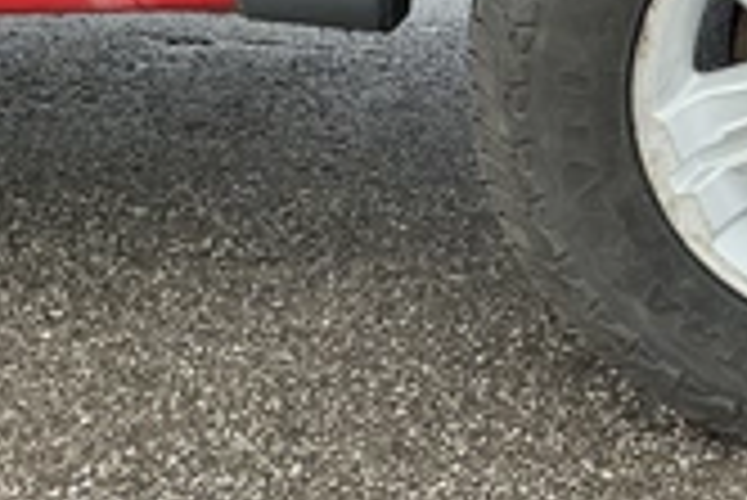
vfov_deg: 18.9
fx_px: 1454
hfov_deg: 25.8
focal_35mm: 70
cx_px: 891
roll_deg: -5.4
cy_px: -5
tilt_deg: -21.3
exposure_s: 1/300
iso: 25
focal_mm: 3
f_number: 1.8
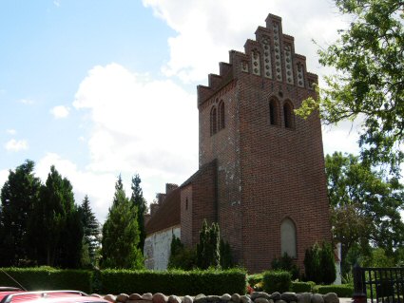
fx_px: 420
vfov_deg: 39.7
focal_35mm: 36
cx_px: 202
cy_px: 152
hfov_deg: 51.3
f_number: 4.8
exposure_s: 1/271
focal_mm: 7.5
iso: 50
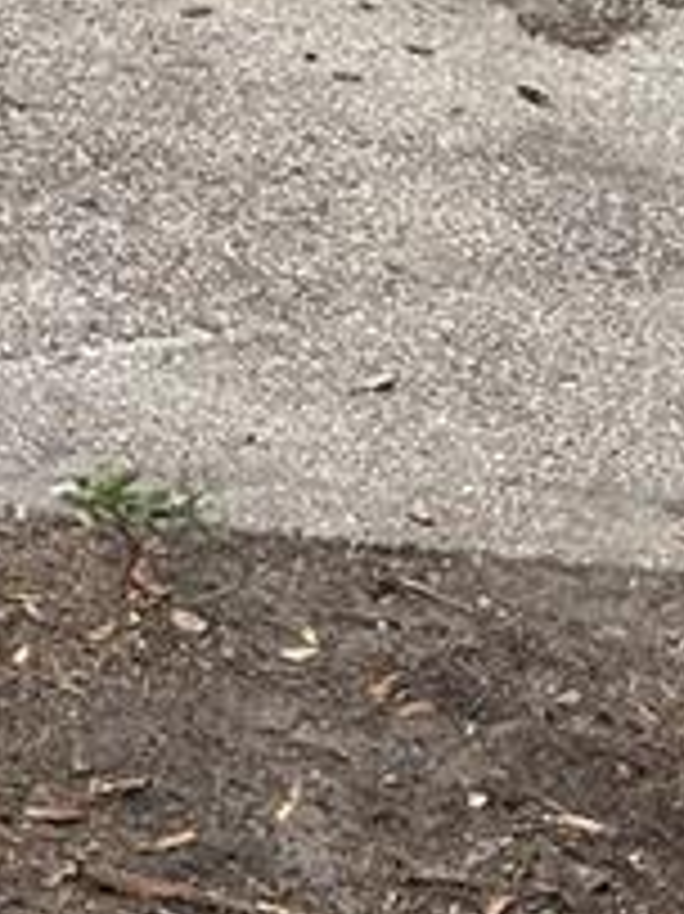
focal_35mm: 142
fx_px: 3745
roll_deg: -3.9
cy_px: -995
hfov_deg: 9.8
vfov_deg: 12.1
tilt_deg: -7.5
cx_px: -585
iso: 80
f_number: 1.78
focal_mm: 6.86
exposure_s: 1/1779
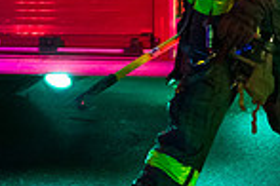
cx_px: 246
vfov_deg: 8.0
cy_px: -132
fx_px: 1291
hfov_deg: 12.3
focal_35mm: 166
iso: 1600
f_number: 3.2
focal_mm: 42
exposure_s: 1/125
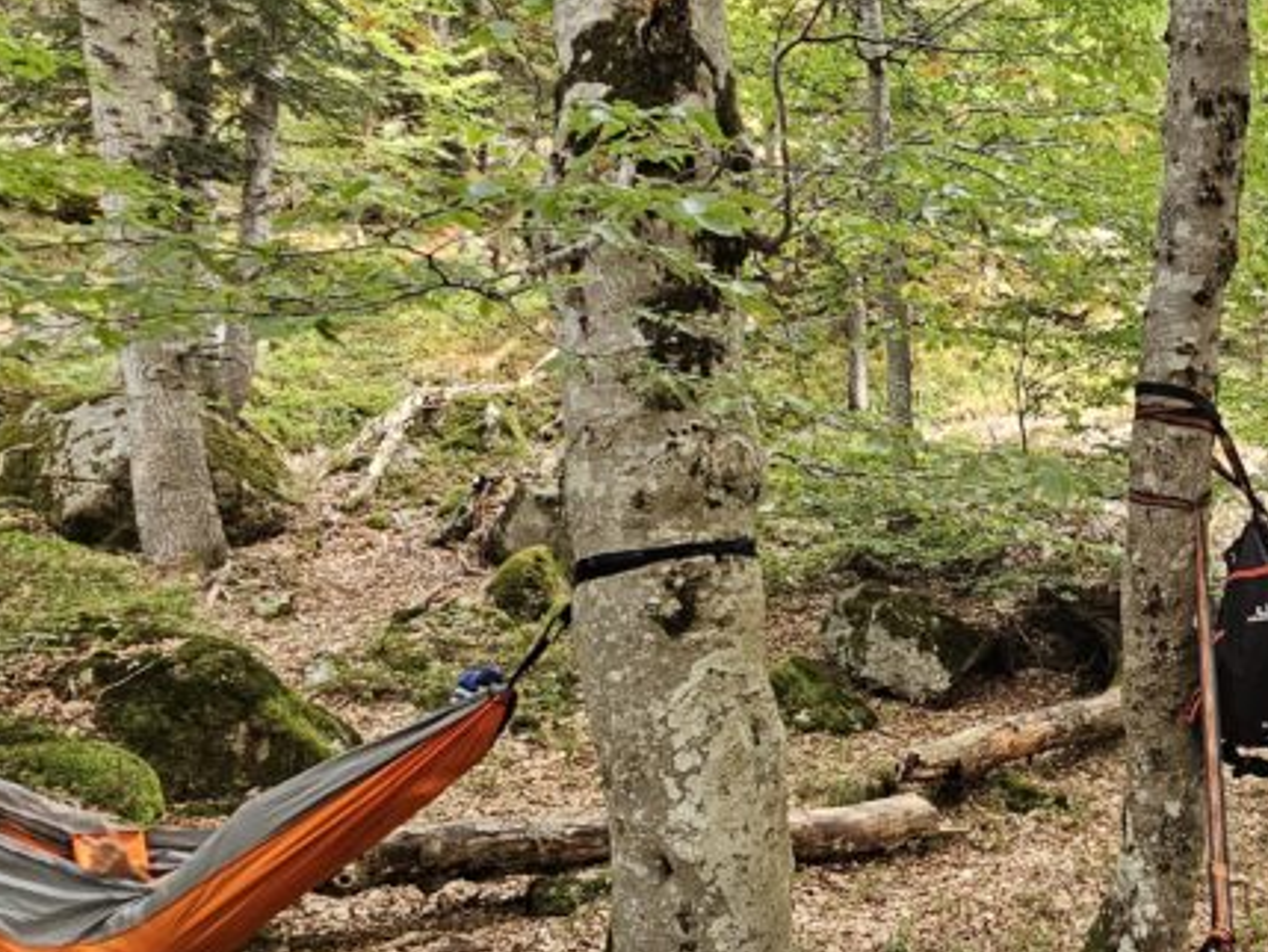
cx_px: 1073
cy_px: 550
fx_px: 1136
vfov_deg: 45.3
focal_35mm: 31
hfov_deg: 53.1
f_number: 2.2
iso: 125
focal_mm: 2.2
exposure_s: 1/71
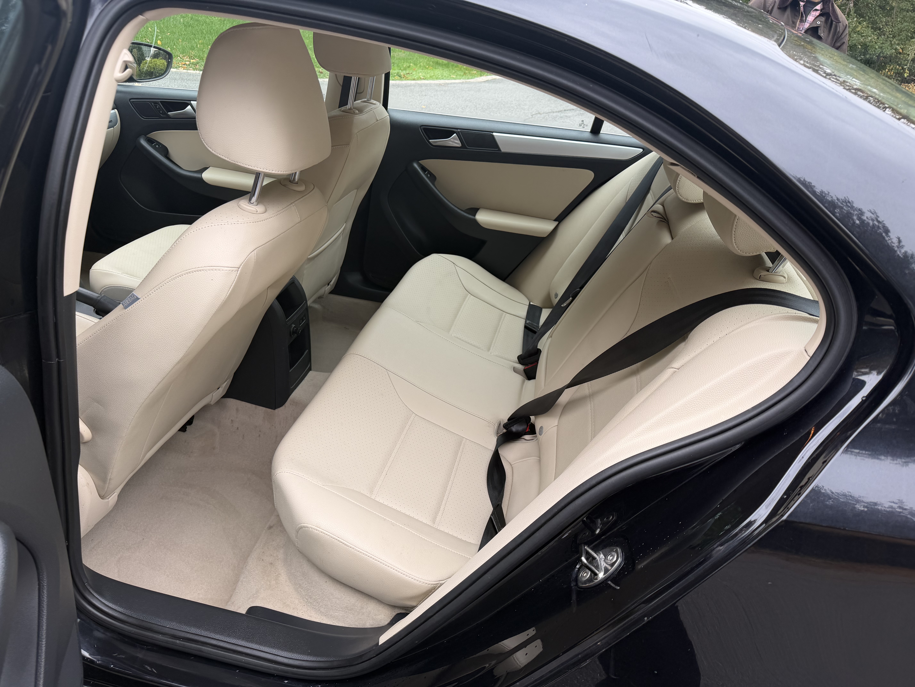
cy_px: 344
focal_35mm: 24
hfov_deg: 71.6
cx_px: 458
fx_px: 634
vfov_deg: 56.8
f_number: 1.78
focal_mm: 6.76
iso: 80
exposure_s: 1/376
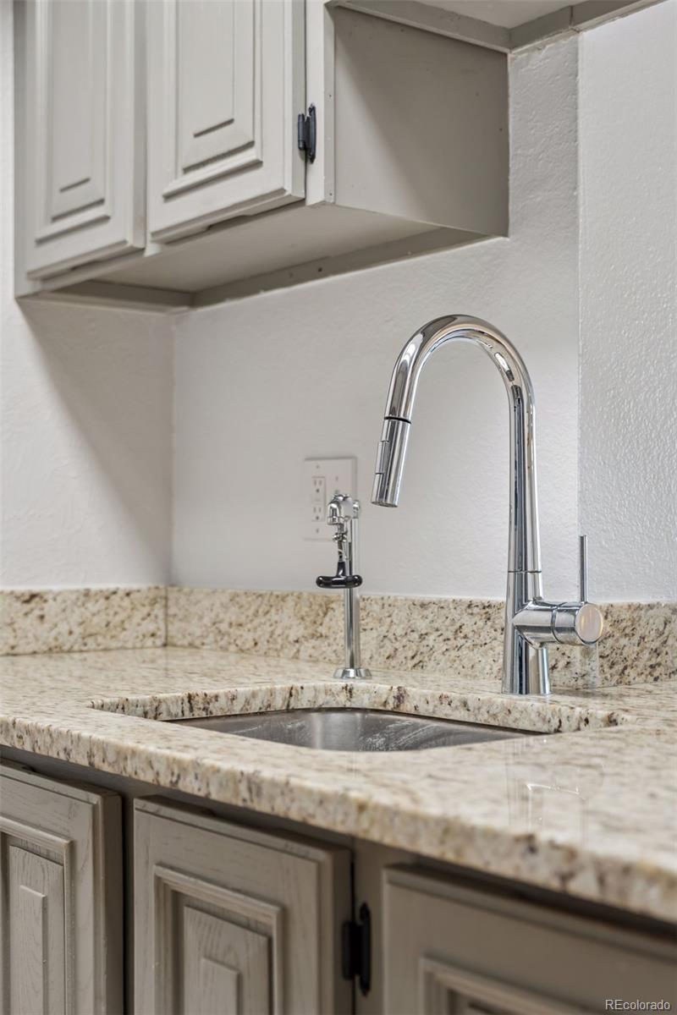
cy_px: 508
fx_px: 1410
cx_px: 338
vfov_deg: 39.6
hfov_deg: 27.0
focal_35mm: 50
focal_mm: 50
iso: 400
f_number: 4
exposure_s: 1/30
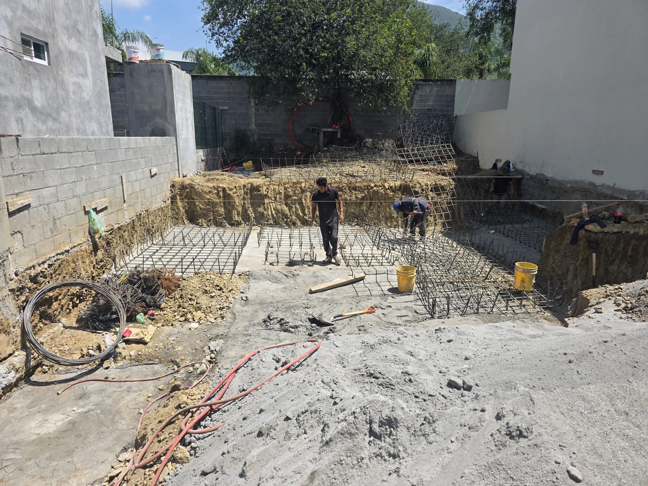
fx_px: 431
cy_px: 243
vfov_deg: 58.9
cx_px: 324
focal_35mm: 23
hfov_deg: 73.9
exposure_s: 1/3972
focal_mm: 6.3
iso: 80
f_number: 1.7
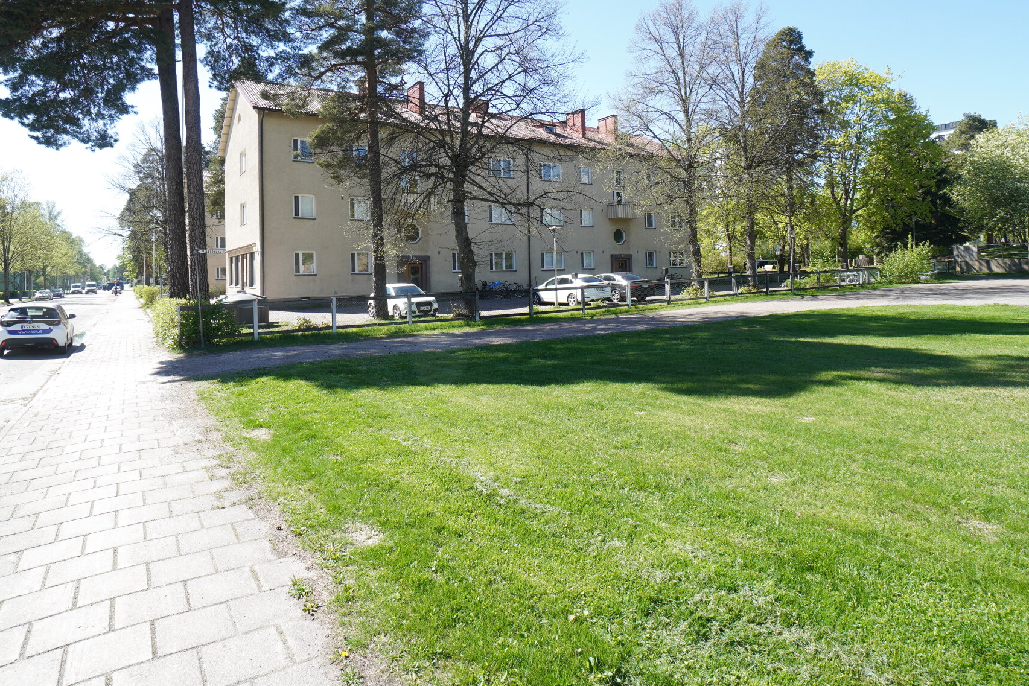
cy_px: 276
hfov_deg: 86.8
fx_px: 543
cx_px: 476
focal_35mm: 19
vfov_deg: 64.0
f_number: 7.1
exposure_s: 1/100
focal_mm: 10
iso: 100
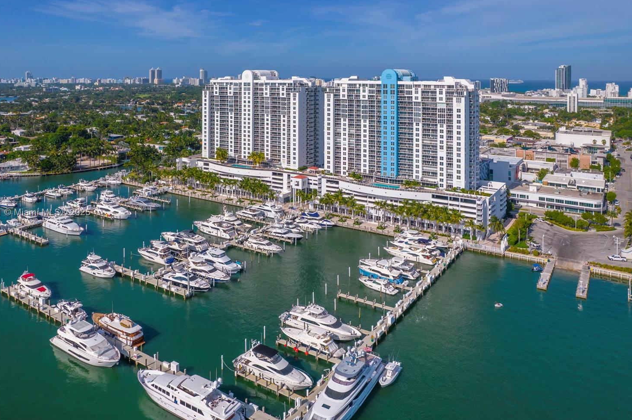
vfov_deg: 53.1
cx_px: 297
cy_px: 213
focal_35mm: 24
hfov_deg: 73.7
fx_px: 421
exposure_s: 1/4000
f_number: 2.8
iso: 100
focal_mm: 8.38
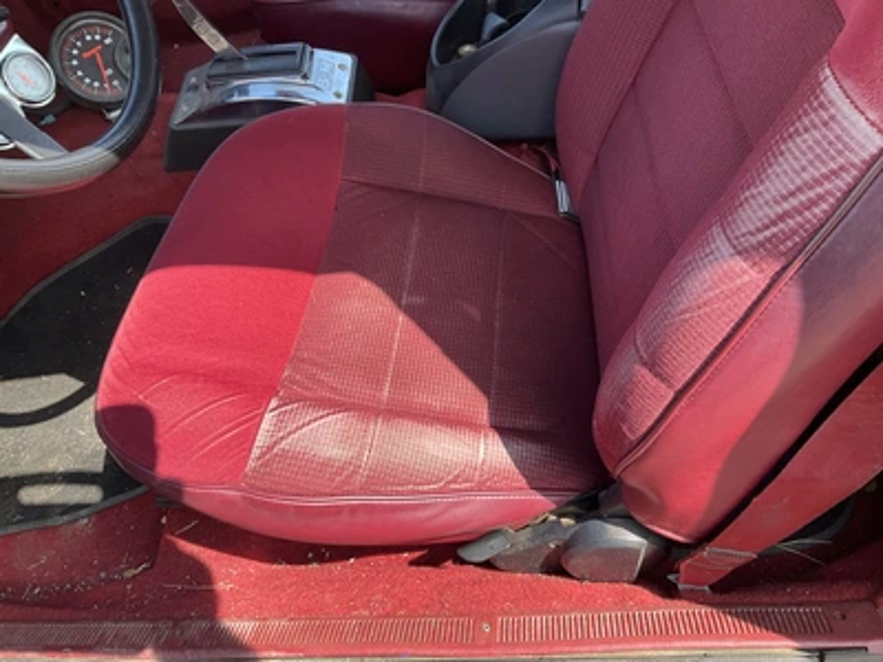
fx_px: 740
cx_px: 442
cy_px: 331
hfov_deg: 61.7
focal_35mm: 29
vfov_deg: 48.2
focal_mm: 3
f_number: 1.8
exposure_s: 1/283
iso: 25
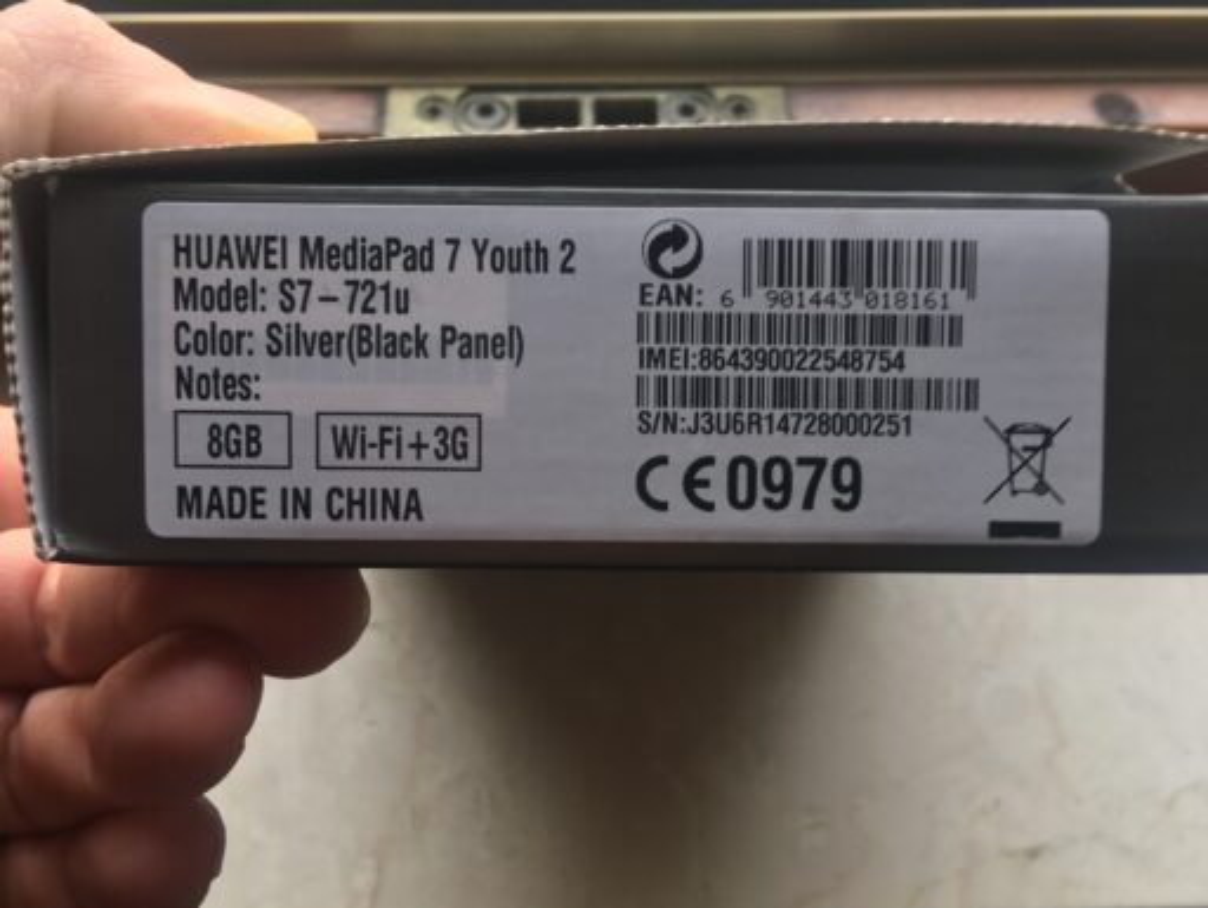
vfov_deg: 48.3
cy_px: 454
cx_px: 604
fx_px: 1013
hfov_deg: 61.6
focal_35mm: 29
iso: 25
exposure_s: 1/50
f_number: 2.2
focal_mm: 4.15
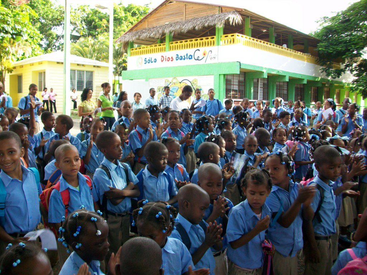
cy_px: 138
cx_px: 184
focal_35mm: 32
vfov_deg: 44.2
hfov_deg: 56.8
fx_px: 339
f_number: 2.8
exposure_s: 1/80
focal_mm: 5.7
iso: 64
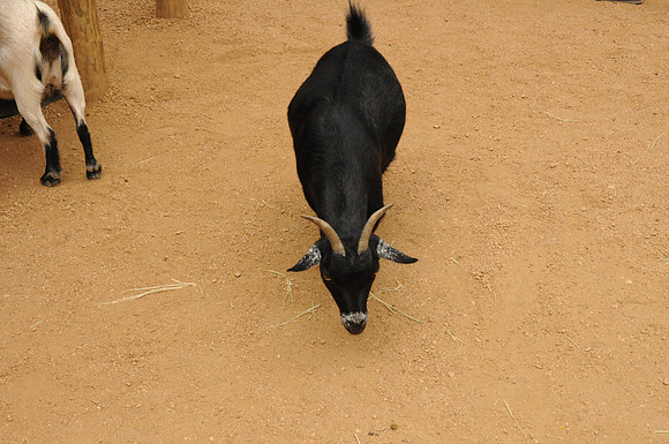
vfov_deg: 22.6
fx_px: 1113
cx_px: 334
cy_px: 222
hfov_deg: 33.4
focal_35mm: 60
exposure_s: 1/200
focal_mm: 40
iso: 1600
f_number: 22
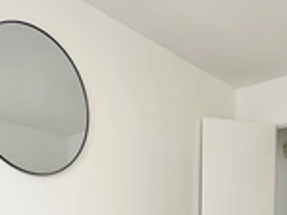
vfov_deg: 25.8
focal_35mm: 50
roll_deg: -0.2
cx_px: 117
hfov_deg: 38.0
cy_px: 263
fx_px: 415
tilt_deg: -2.2
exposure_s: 1/99
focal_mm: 2.22
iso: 50
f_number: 2.2
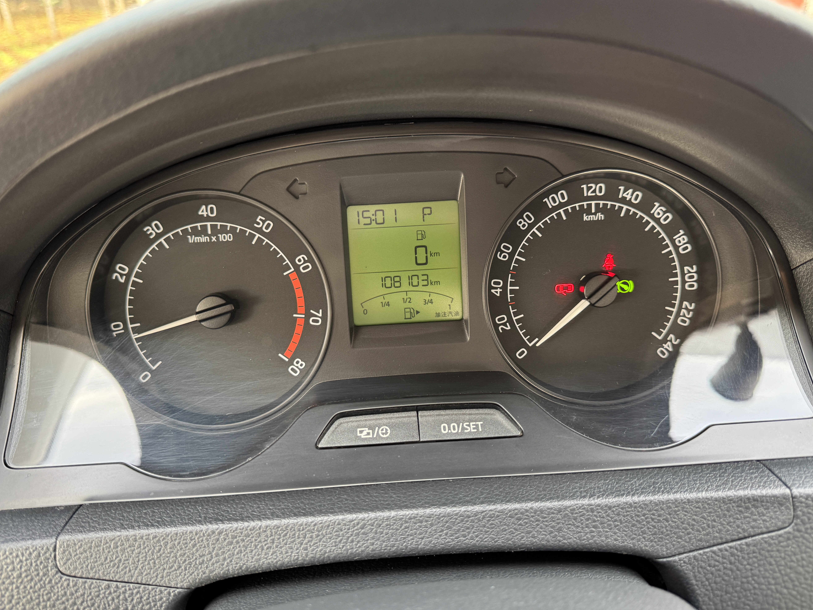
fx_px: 611
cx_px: 399
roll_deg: +2.6
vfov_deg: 53.0
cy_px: 296
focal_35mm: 26
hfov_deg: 67.3
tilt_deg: -27.6
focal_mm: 6.76
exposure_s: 1/60
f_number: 1.78
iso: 250
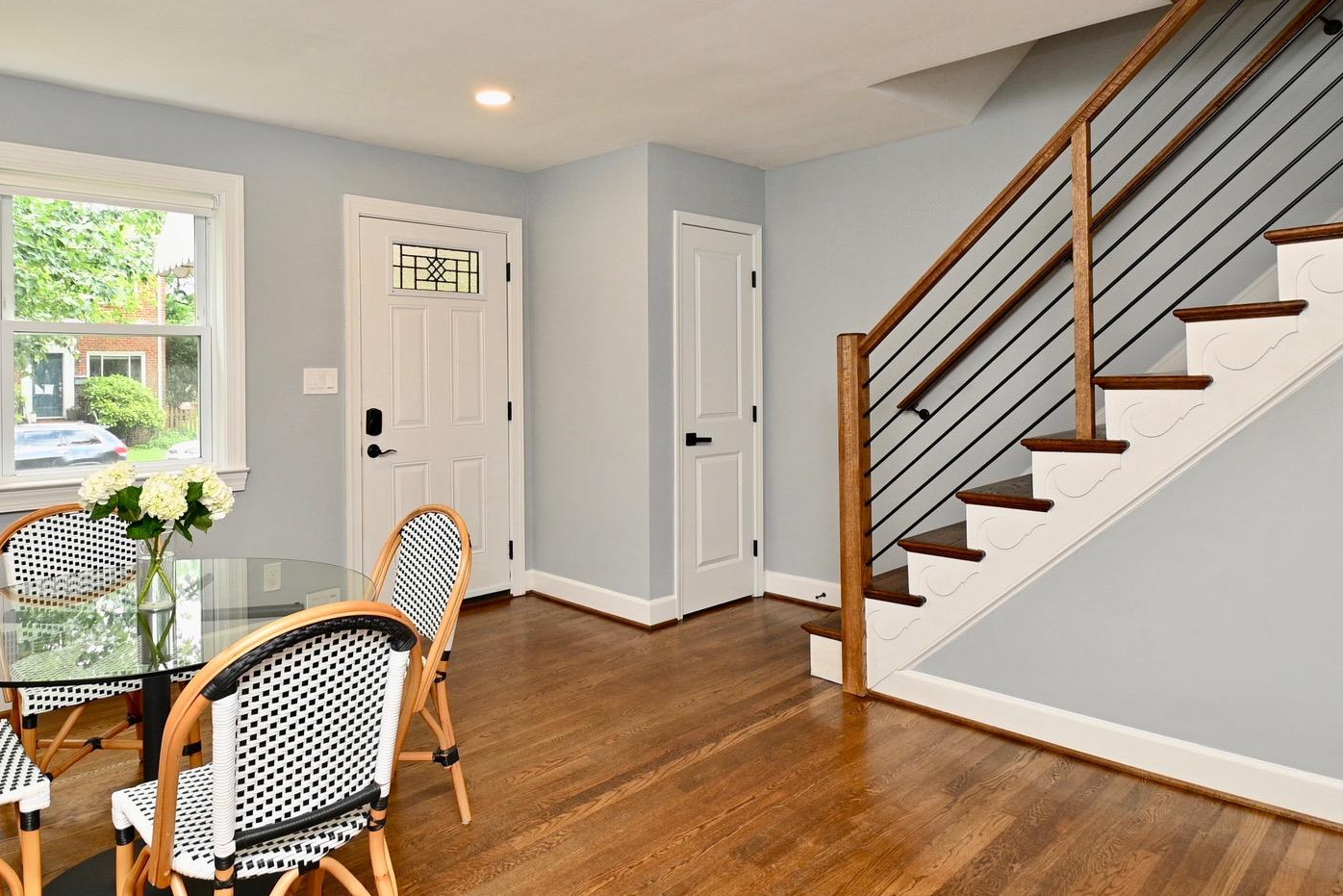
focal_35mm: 22
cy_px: 341
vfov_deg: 56.6
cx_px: 567
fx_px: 821
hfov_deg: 78.0
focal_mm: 10
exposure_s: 1/40
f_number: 7.1
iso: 320
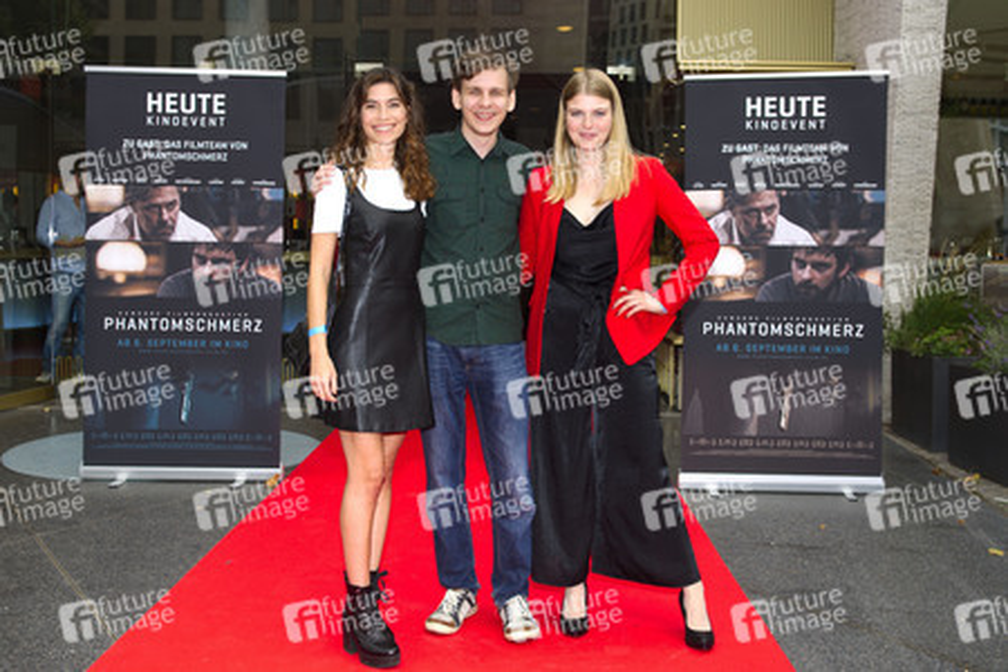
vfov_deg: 42.3
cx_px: 504
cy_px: 336
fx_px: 868
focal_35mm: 31
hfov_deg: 60.3
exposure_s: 1/200
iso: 250
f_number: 5
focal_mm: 31
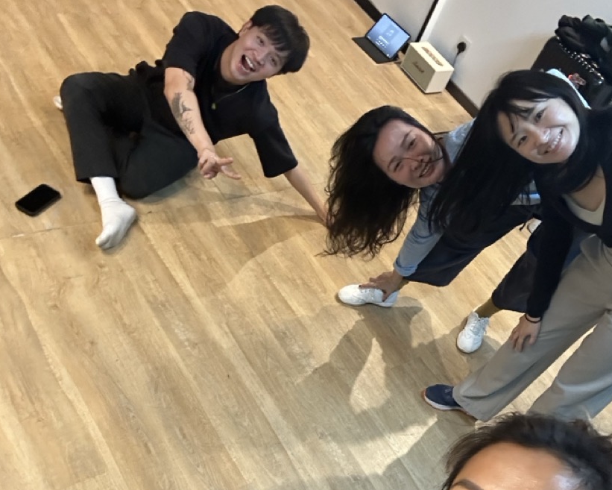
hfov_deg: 51.4
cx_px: 341
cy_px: 345
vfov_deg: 41.4
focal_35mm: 35
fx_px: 634
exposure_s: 1/33
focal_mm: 2.69
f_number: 1.9
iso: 320
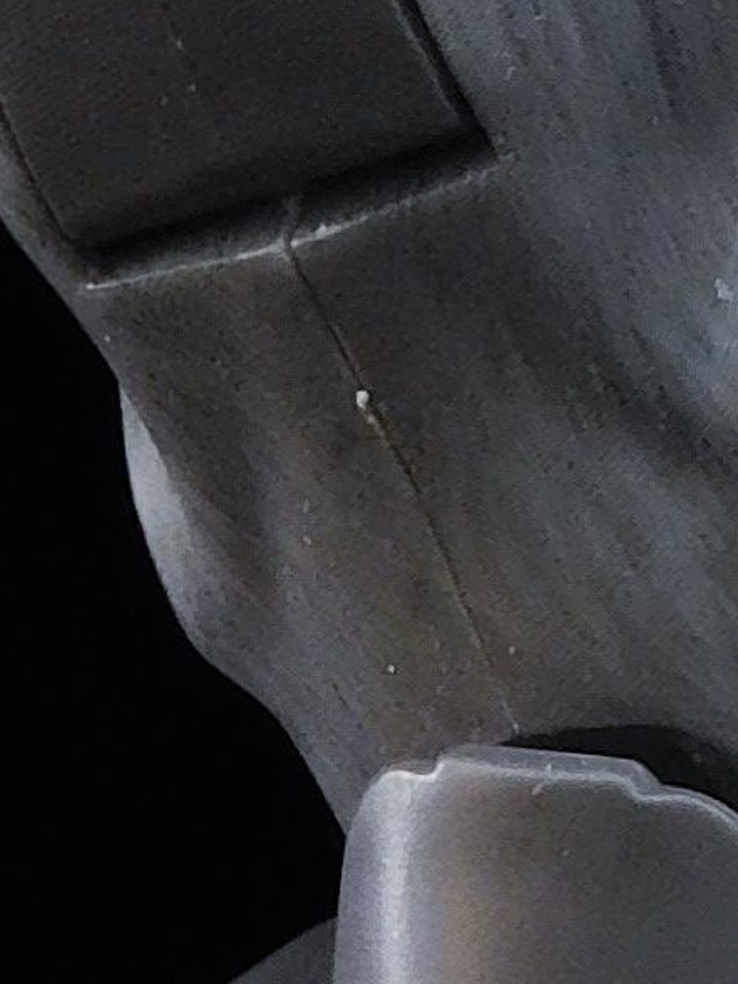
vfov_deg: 4.5
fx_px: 12252
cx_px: -318
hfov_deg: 3.4
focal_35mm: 431
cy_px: -1613
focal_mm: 9.8
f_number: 4.2
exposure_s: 1
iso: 200
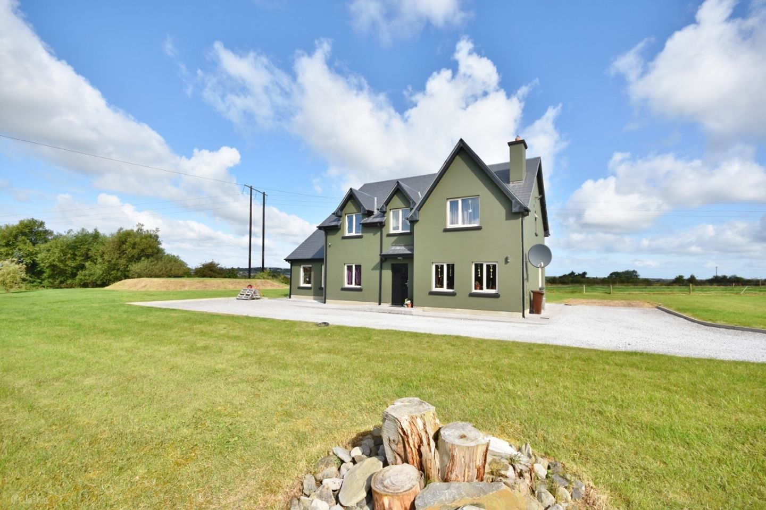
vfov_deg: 77.3
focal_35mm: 15
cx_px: 383
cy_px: 255
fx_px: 319
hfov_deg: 100.4
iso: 200
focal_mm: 10
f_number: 8
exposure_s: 1/500
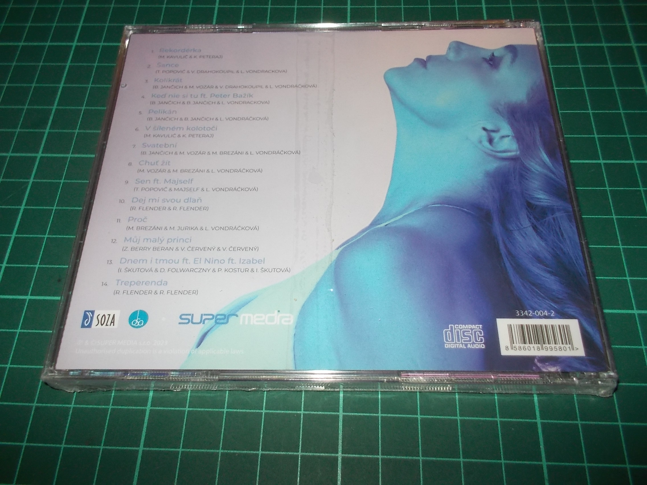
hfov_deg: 61.7
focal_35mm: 29
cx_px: 324
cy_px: 242
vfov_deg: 48.2
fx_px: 542
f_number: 3.3
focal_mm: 4.1
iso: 200
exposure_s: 1/30
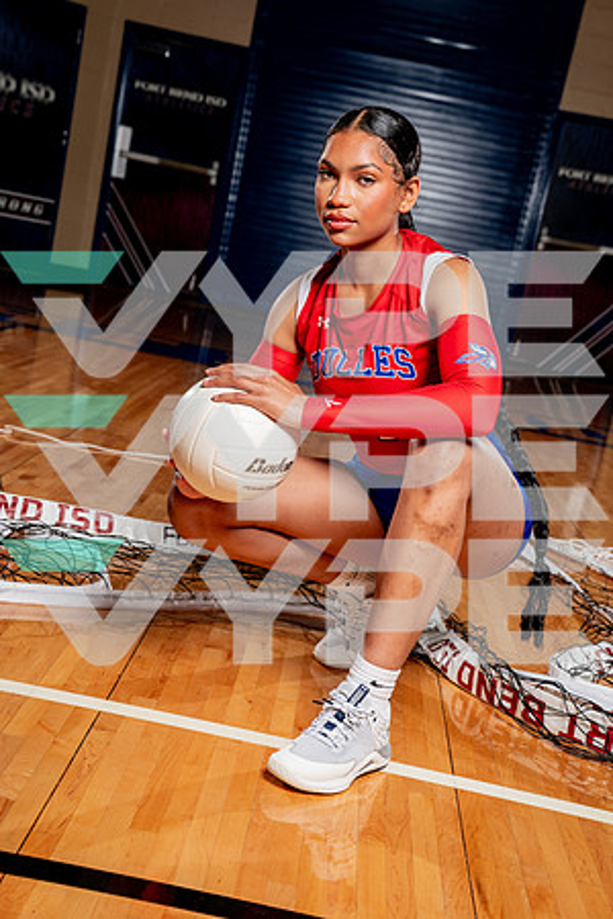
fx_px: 1354
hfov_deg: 25.5
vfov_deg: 37.5
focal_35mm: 53
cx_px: 306
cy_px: 460
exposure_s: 1/250
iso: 200
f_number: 5.6
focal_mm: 53
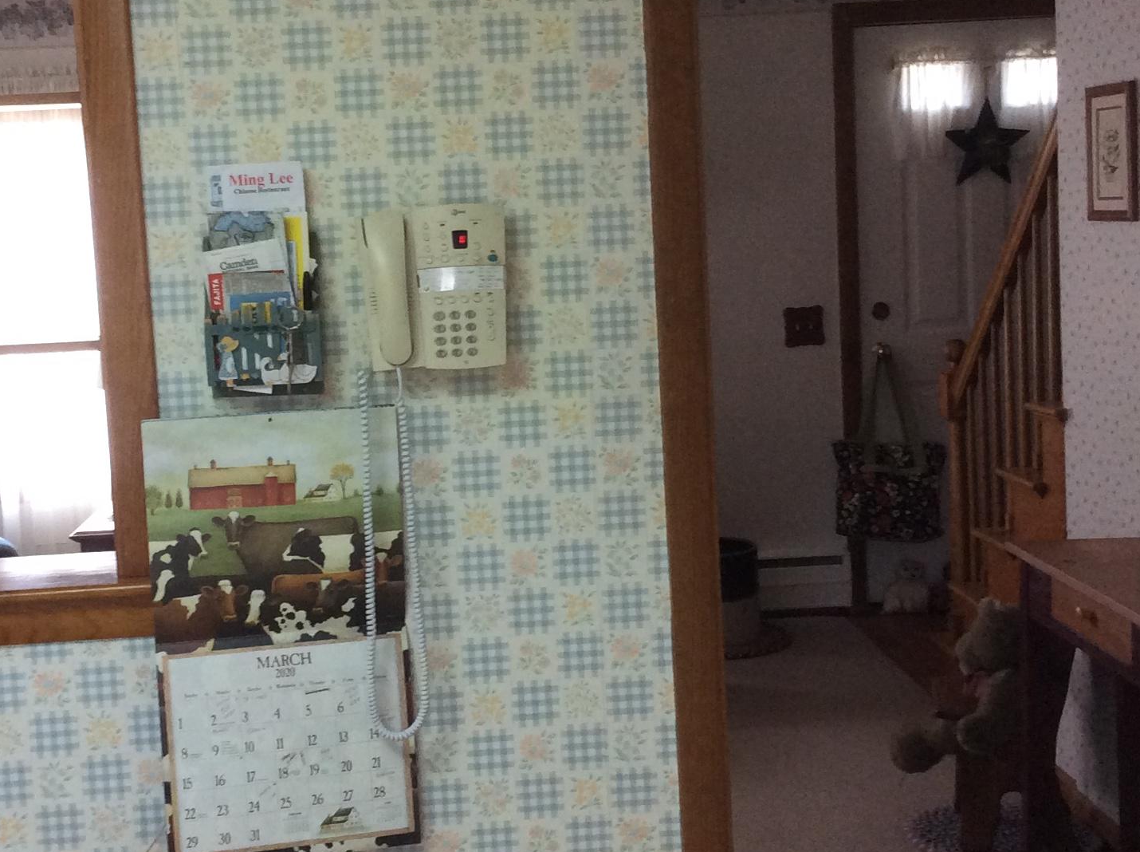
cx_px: 456
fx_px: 1907
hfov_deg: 33.2
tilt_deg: -6.6
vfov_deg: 25.1
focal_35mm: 58
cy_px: 371
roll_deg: +1.9
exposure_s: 1/24
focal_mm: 3.3
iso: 125
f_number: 2.4
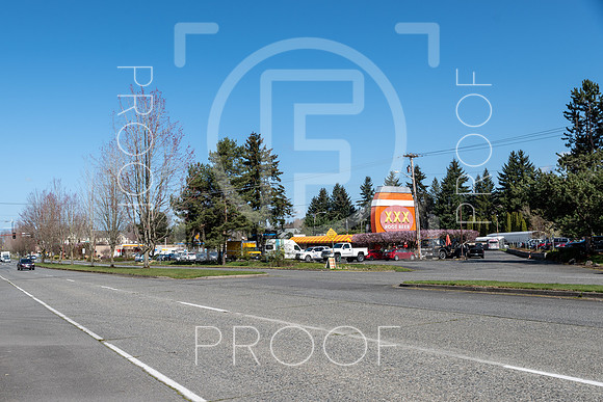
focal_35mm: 35
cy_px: 216
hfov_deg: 54.1
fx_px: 590
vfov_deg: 37.7
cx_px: 274
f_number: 6.3
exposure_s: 1/1000
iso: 100
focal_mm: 32
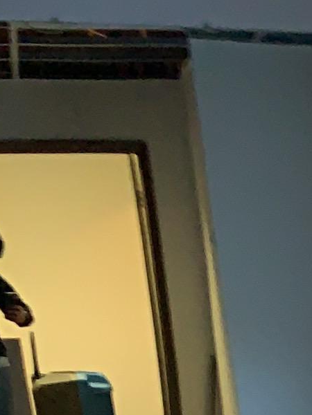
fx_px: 2091
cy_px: 1106
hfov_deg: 7.8
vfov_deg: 9.6
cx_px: 796
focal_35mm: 174
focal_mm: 4.25
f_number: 1.8
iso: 200
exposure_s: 1/30
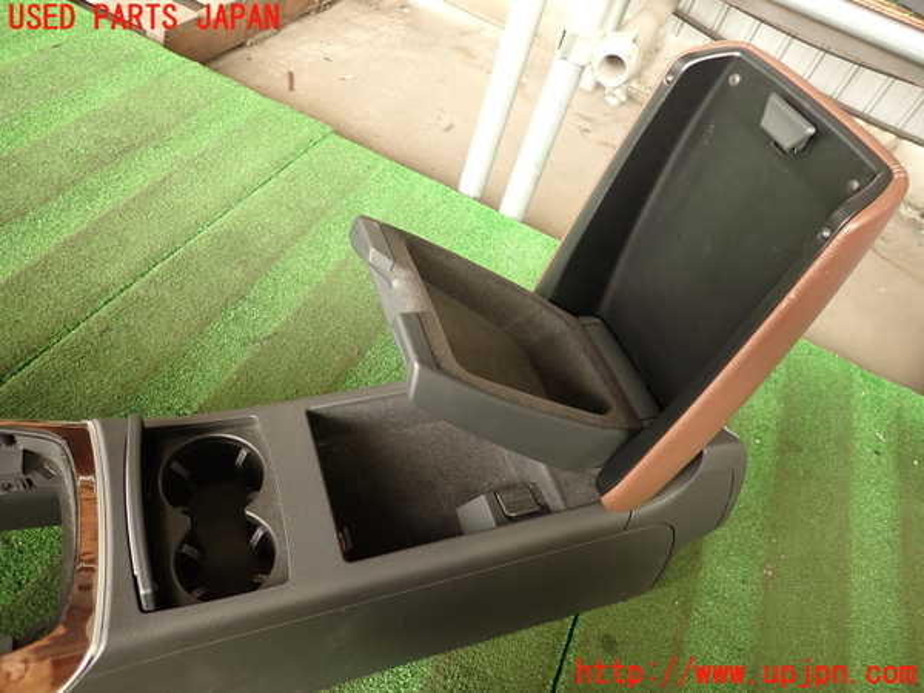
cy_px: 346
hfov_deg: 69.4
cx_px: 462
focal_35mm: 25
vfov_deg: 54.9
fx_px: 667
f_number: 2
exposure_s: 1/60
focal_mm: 4.5
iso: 200
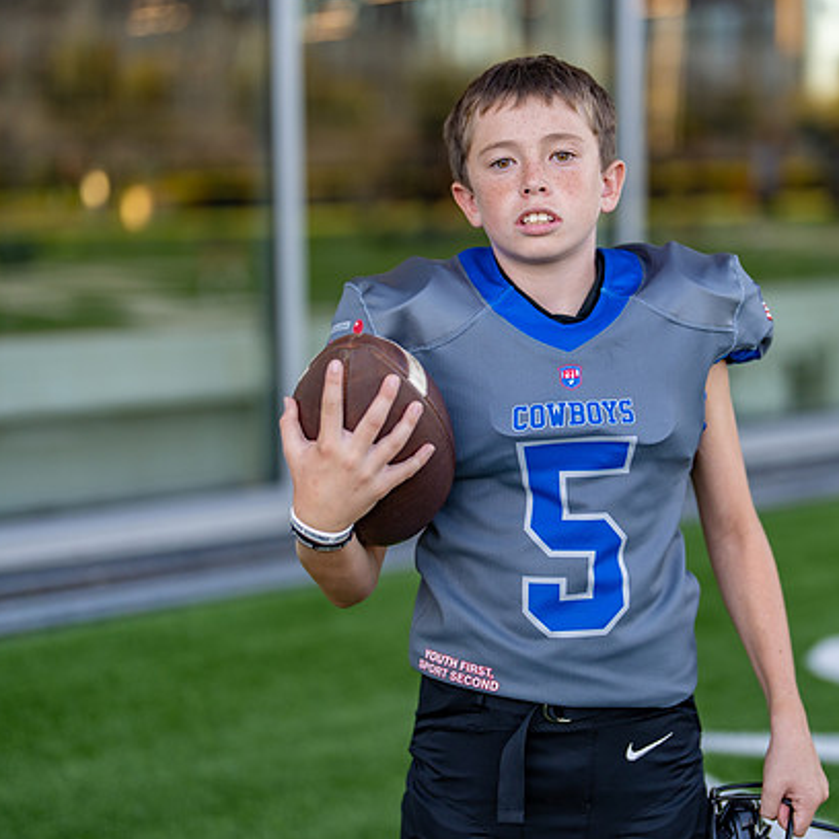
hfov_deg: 25.2
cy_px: 405
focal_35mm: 68
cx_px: 568
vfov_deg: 25.4
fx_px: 1865
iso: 100
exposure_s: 1/640
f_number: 1.2
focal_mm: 50
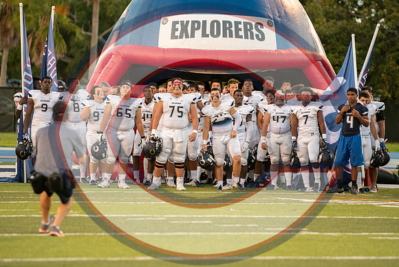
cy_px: 134
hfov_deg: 6.9
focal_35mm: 300
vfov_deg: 4.6
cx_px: 200
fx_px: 3326
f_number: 2.8
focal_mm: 200
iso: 2500
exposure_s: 1/1600
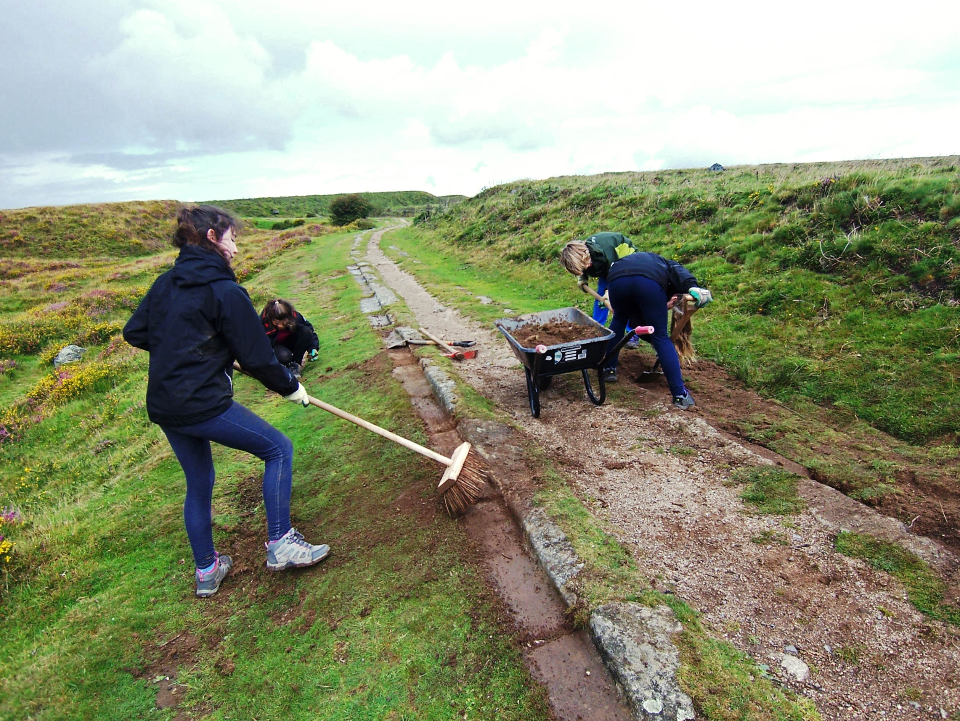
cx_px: 480
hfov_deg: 73.9
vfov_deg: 58.9
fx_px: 638
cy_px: 360
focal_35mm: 23
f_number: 2.8
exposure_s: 1/320
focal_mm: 3.8
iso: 64
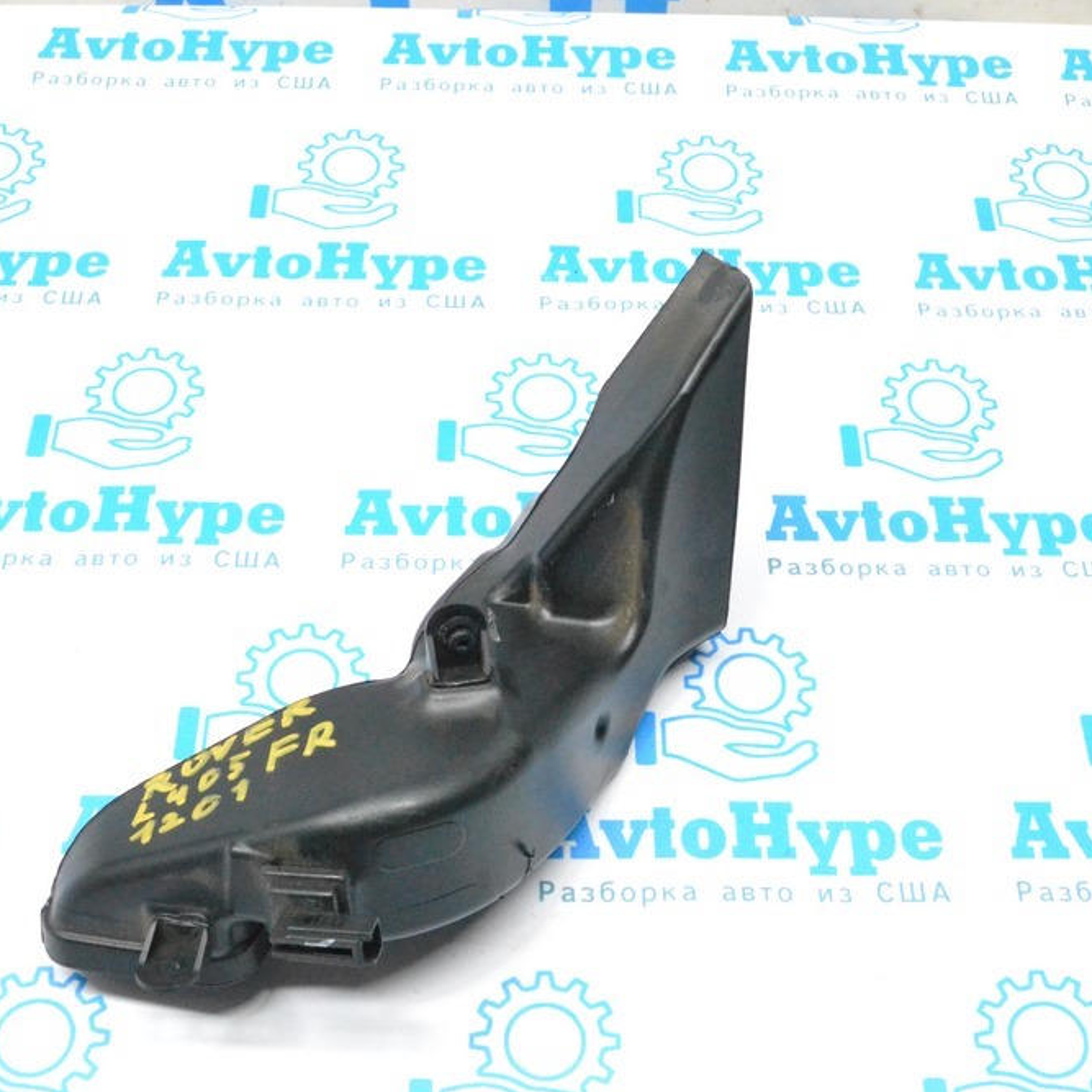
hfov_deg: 36.1
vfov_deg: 36.1
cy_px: 557
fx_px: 1677
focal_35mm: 47
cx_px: 573
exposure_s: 1/125
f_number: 10
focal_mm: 24
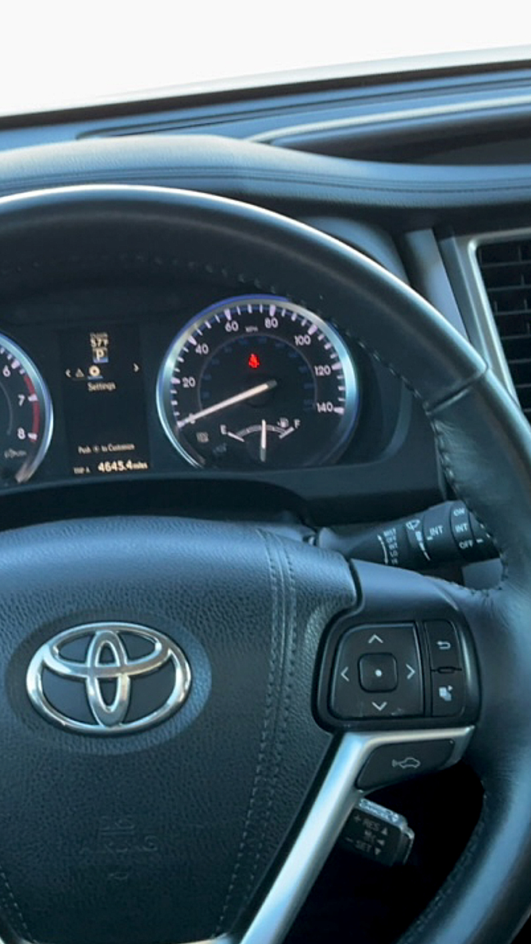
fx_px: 1101
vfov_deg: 46.4
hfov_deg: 26.6
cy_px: 473
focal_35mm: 44
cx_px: 106
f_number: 1.8
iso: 50
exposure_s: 1/60
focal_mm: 3
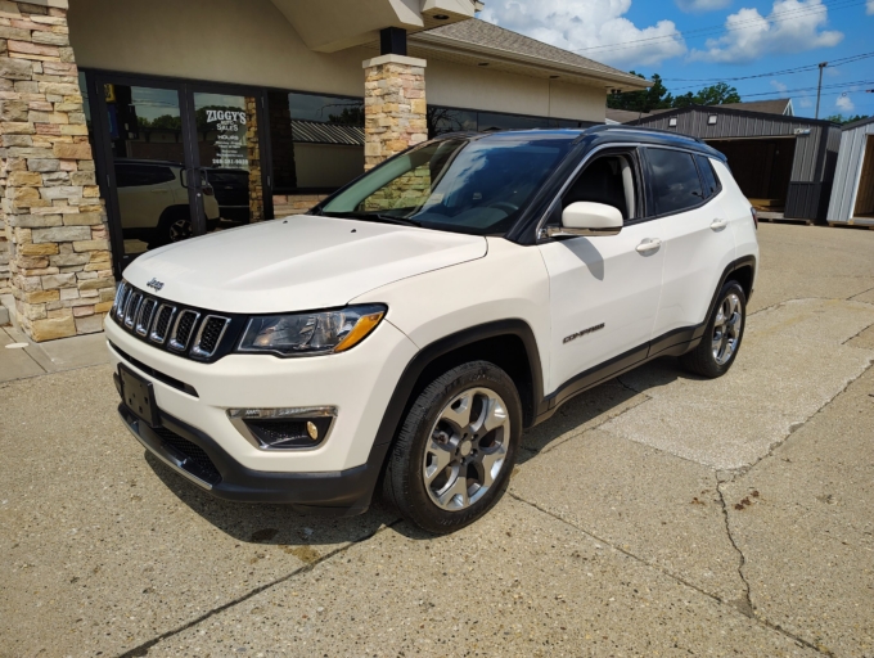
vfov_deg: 56.9
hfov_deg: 71.5
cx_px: 437
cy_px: 329
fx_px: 607
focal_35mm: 24
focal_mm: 5.56
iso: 100
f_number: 1.8
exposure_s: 1/1314
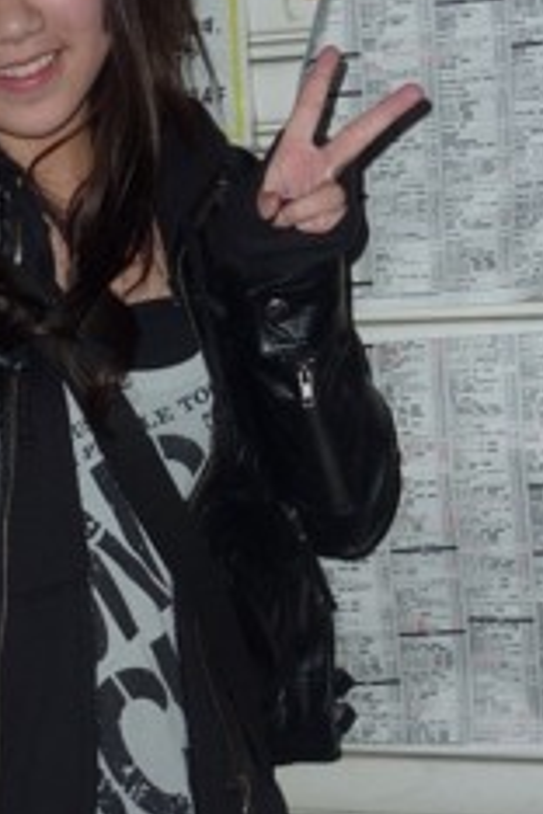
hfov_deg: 16.1
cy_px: 393
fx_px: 1900
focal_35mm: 84
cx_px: 101
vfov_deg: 24.2
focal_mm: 6.9
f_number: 3.7
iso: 100
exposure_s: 1/125
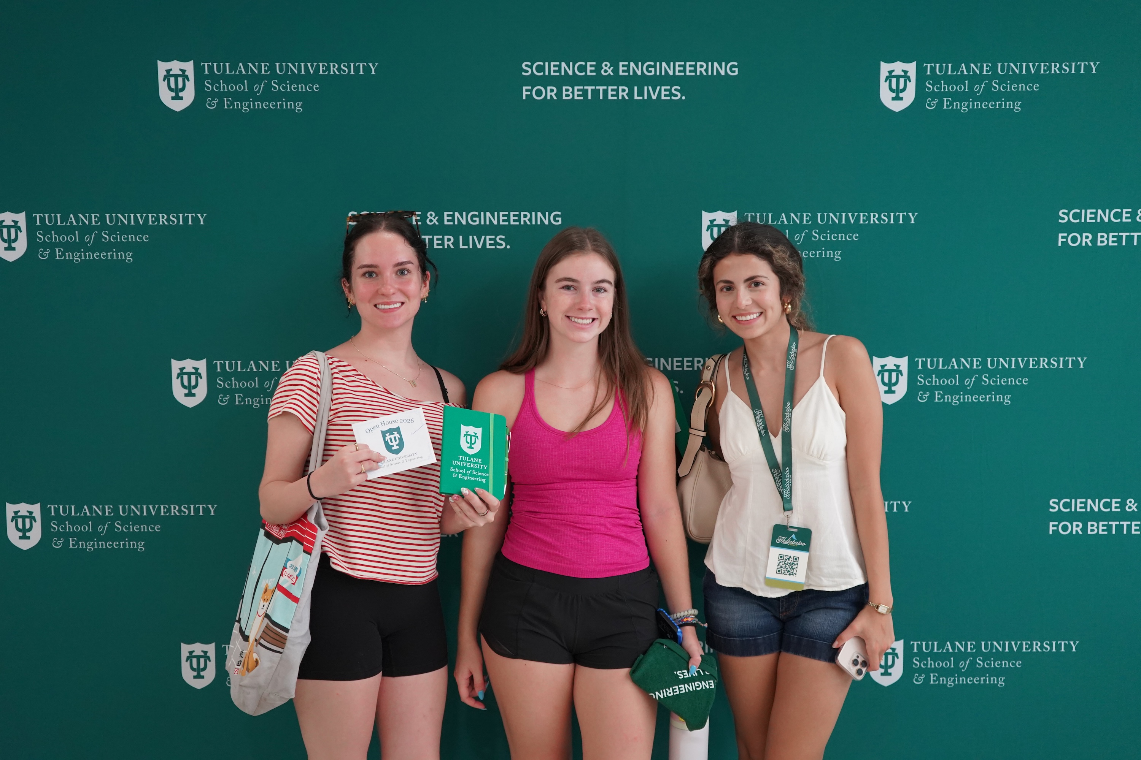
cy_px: 380
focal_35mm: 41
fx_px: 1299
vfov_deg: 32.6
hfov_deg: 47.4
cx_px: 570
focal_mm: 41
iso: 4000
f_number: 4.5
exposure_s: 1/160
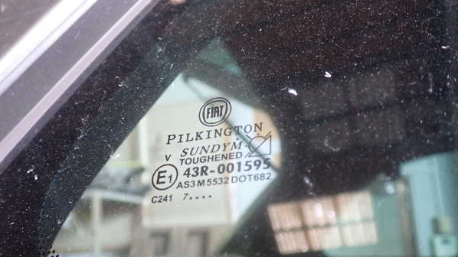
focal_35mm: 35
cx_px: 229
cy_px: 147
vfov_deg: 33.6
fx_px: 425
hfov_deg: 56.6
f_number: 2.4
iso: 640
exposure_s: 1/30
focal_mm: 5.79
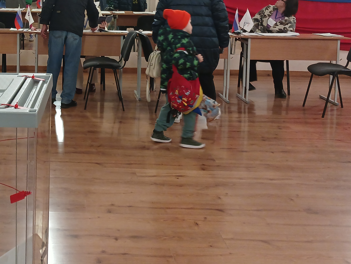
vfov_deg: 26.5
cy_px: 18
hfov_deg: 34.3
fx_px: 537
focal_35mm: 53
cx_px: 38
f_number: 1.8
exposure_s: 1/50
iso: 160
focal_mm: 4
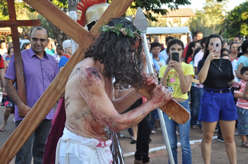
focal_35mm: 72
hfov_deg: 28.1
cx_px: 124
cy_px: 82
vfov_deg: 18.9
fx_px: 495
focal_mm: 48
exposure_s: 1/200
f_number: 5.6
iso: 640
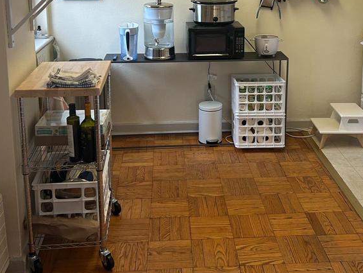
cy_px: 34
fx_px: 493
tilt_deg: -9.7
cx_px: 207
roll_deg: -0.3
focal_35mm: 47
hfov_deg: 40.3
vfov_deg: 29.8
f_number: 1.5
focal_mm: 5.7
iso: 125
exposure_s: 1/120
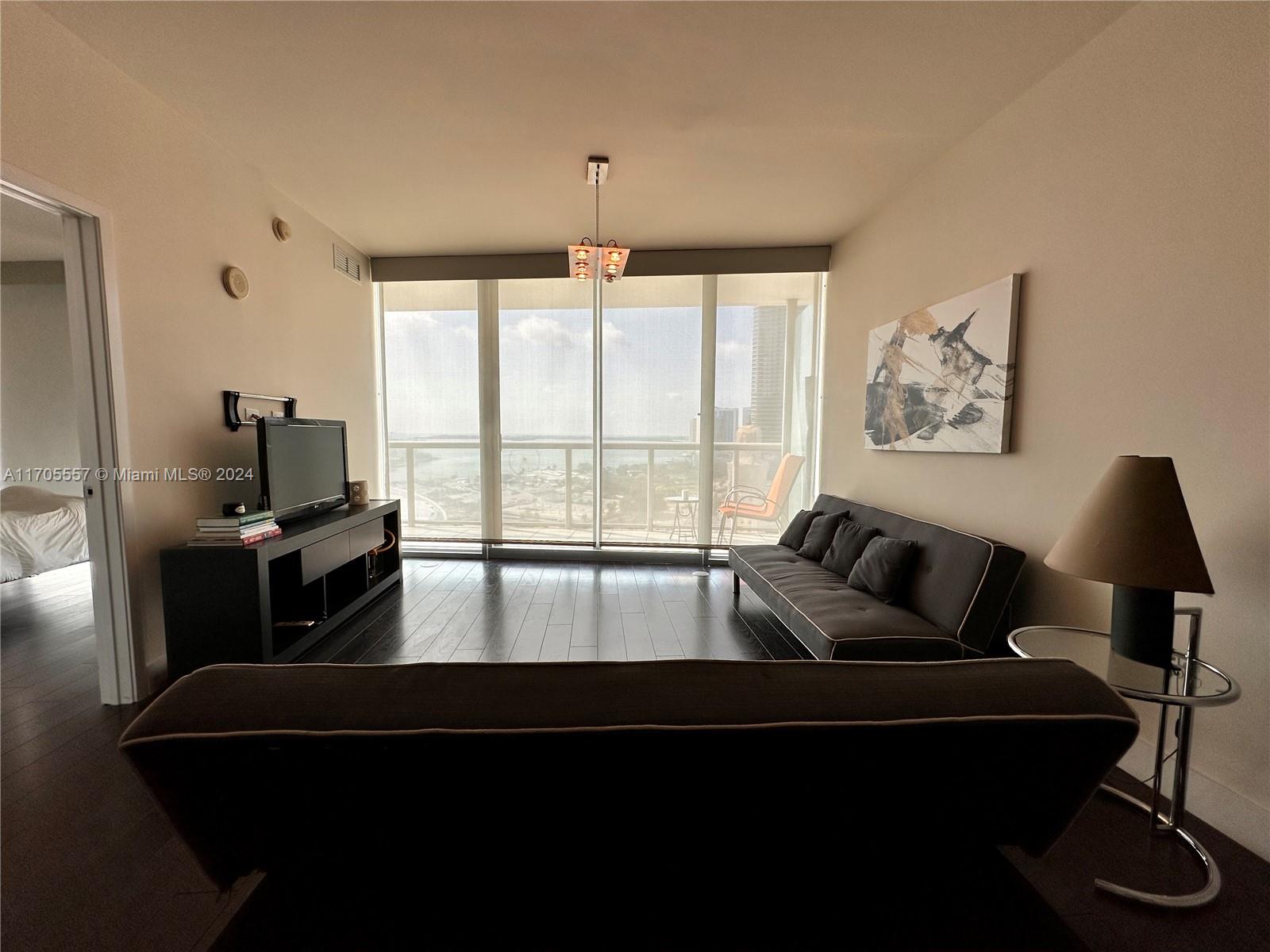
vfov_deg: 85.7
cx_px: 635
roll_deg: -1.6
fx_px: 514
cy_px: 476
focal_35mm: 14
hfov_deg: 102.1
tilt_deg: -4.4
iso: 40
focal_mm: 2.22
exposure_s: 1/211
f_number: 2.2
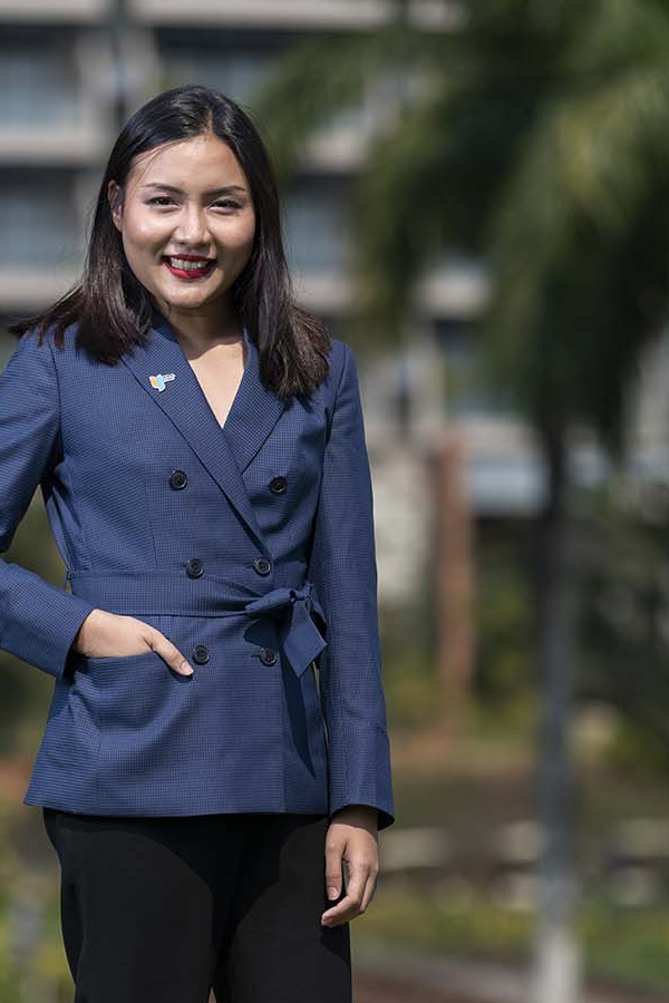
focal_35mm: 224
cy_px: 770
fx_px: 6244
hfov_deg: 6.1
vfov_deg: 9.2
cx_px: 225
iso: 64
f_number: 2.8
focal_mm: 140
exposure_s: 1/200
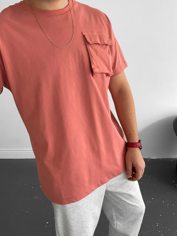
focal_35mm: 29
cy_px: 118
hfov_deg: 48.2
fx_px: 198
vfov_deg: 61.7
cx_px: 88
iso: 80
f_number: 1.8
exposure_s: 1/60
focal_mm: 3
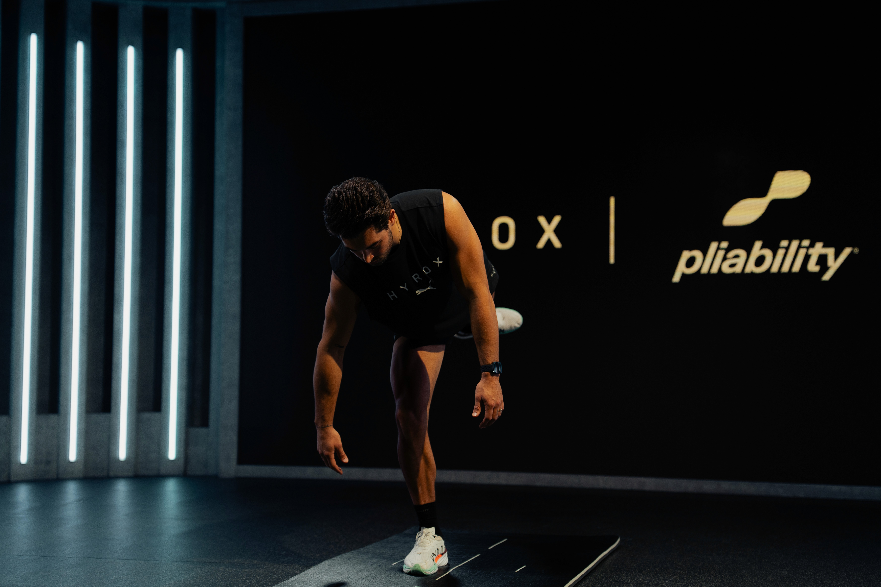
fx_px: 1419
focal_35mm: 58
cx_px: 440
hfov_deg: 34.5
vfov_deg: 23.4
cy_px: 294
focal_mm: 58
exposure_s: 1/200
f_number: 2.2
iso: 250
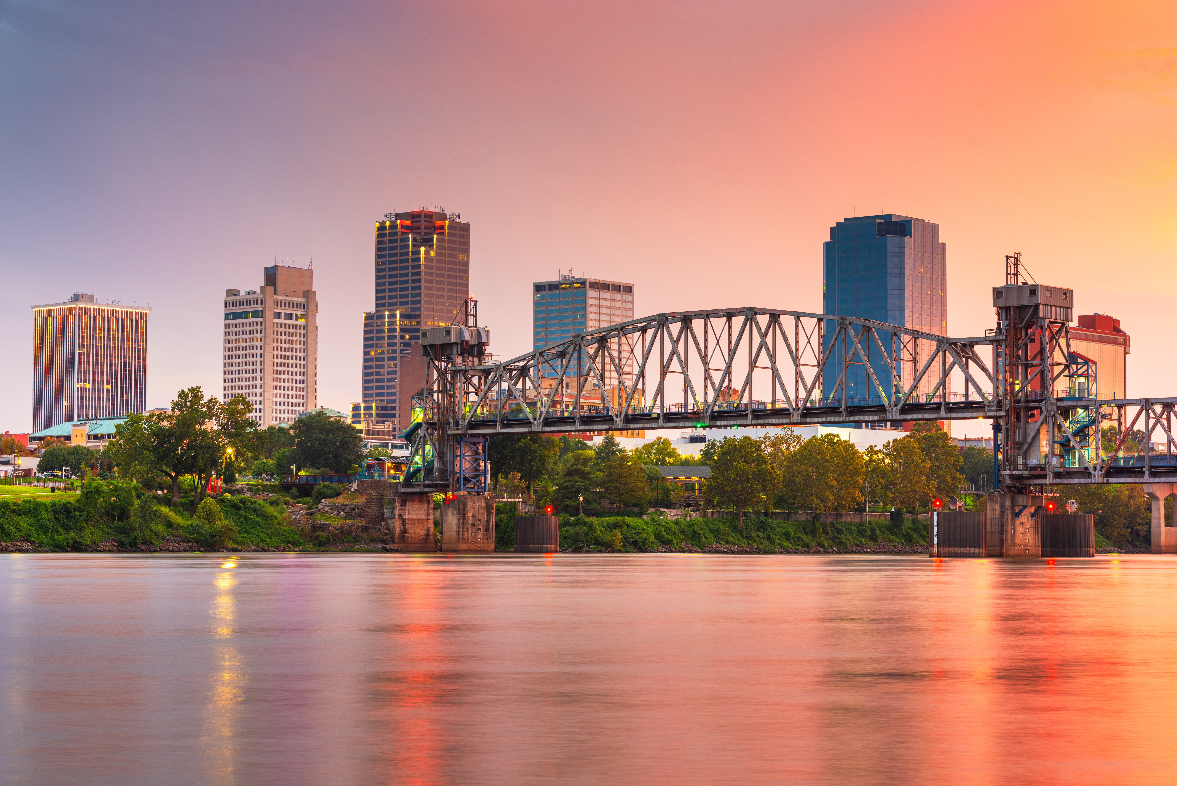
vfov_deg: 17.5
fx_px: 2551
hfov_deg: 26.0
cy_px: 393
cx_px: 588
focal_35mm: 78
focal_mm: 78
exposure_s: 15
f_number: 10
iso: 64
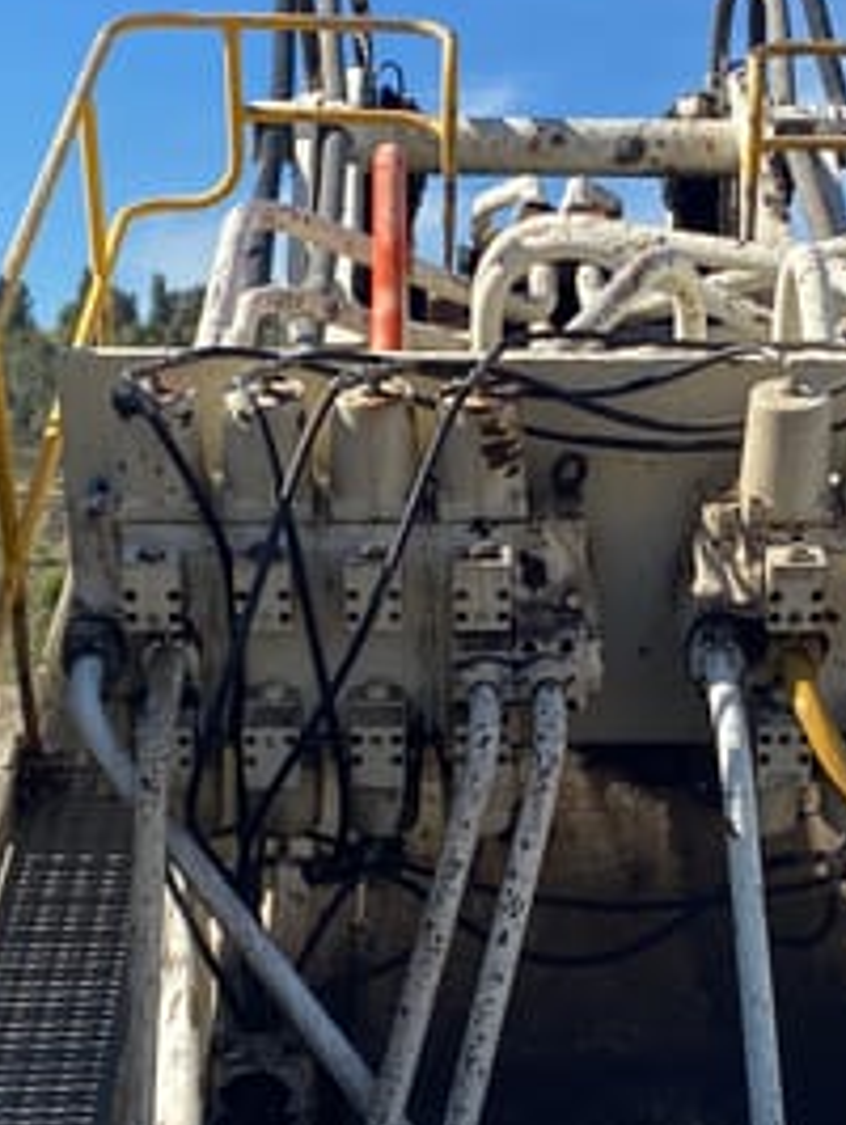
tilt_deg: +2.4
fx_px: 2440
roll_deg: -1.0
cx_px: 571
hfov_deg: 19.6
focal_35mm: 75
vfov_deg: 25.9
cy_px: 681
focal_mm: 4.25
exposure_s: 1/2066
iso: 32
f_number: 1.8
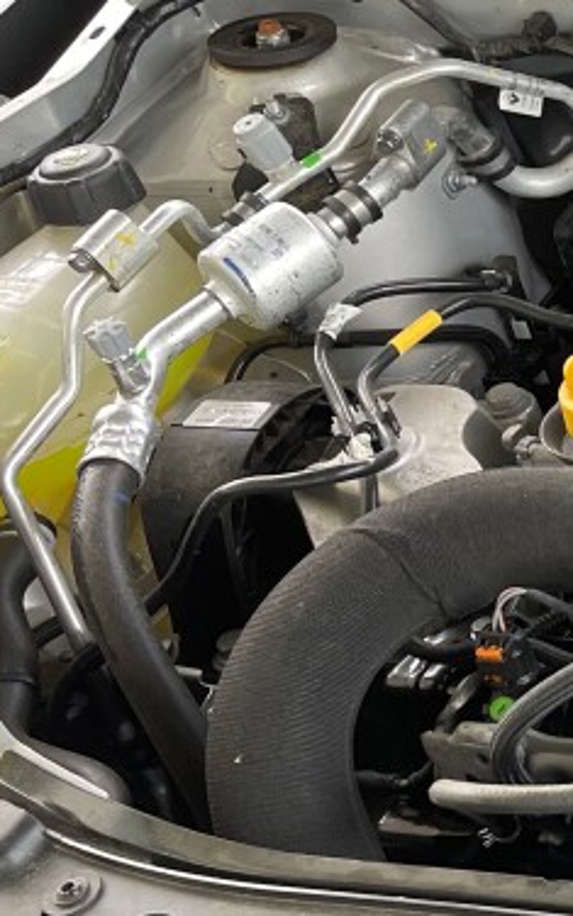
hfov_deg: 12.2
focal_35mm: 88
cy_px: 473
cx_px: 1319
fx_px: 2199
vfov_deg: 23.6
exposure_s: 1/96
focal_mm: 5.1
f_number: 1.6
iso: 80
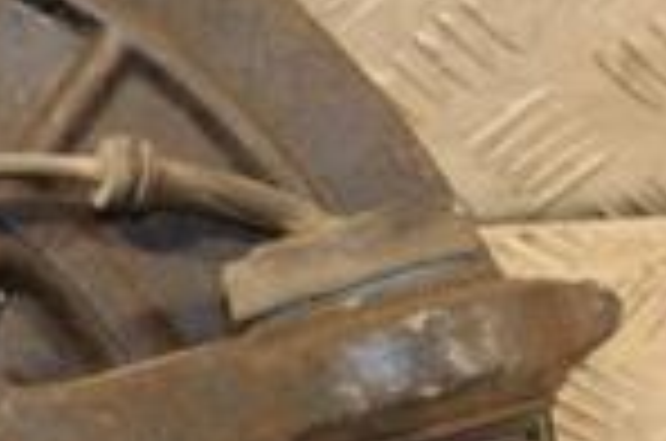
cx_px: -428
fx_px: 3378
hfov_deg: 10.7
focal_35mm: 183
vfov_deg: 7.4
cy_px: 572
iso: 800
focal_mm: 30
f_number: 5
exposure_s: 1/160
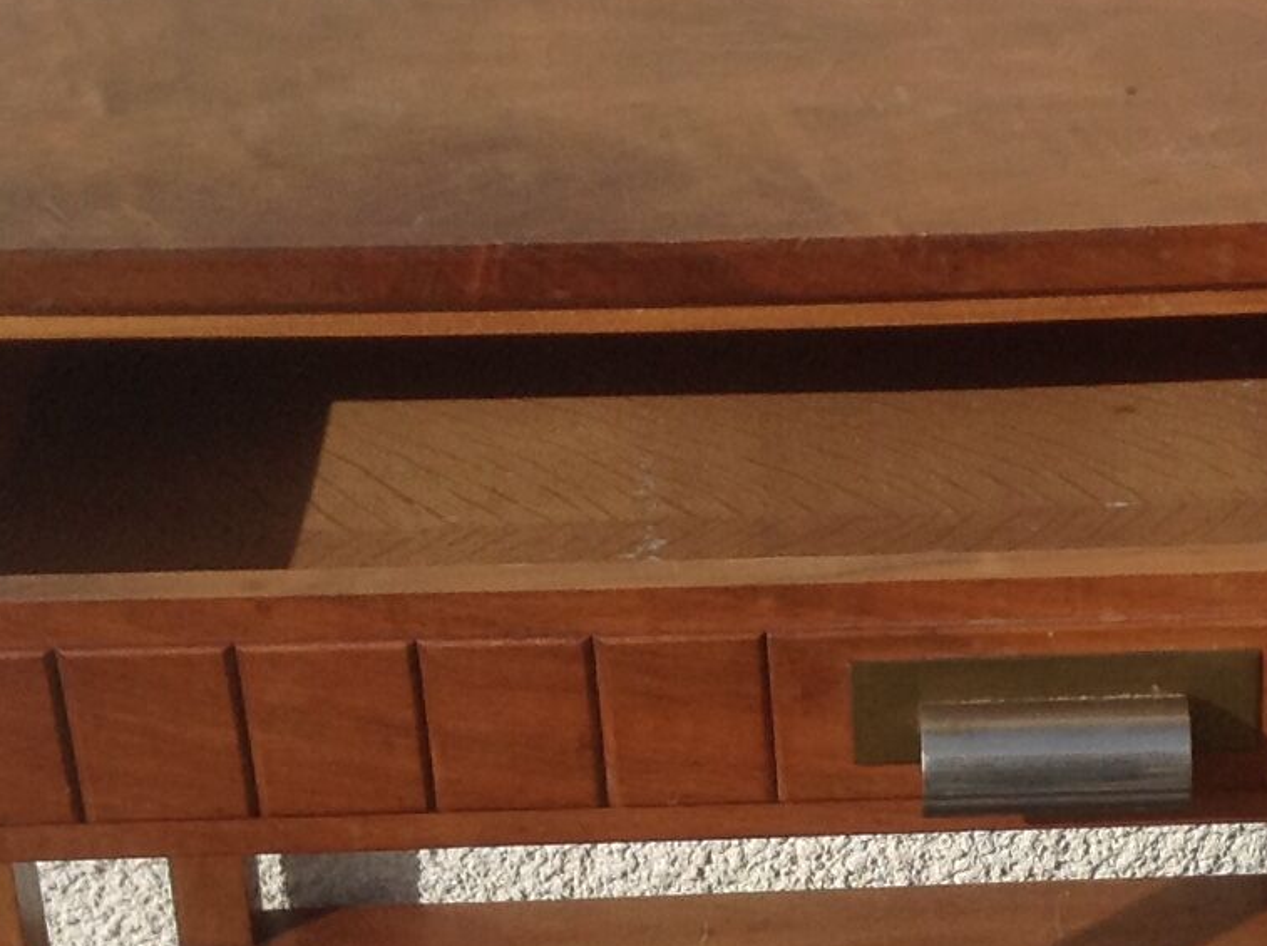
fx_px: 4129
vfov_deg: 13.0
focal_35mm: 113
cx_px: 1018
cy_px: 794
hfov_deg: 17.3
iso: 25
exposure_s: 1/1159
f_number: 2.4
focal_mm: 3.3
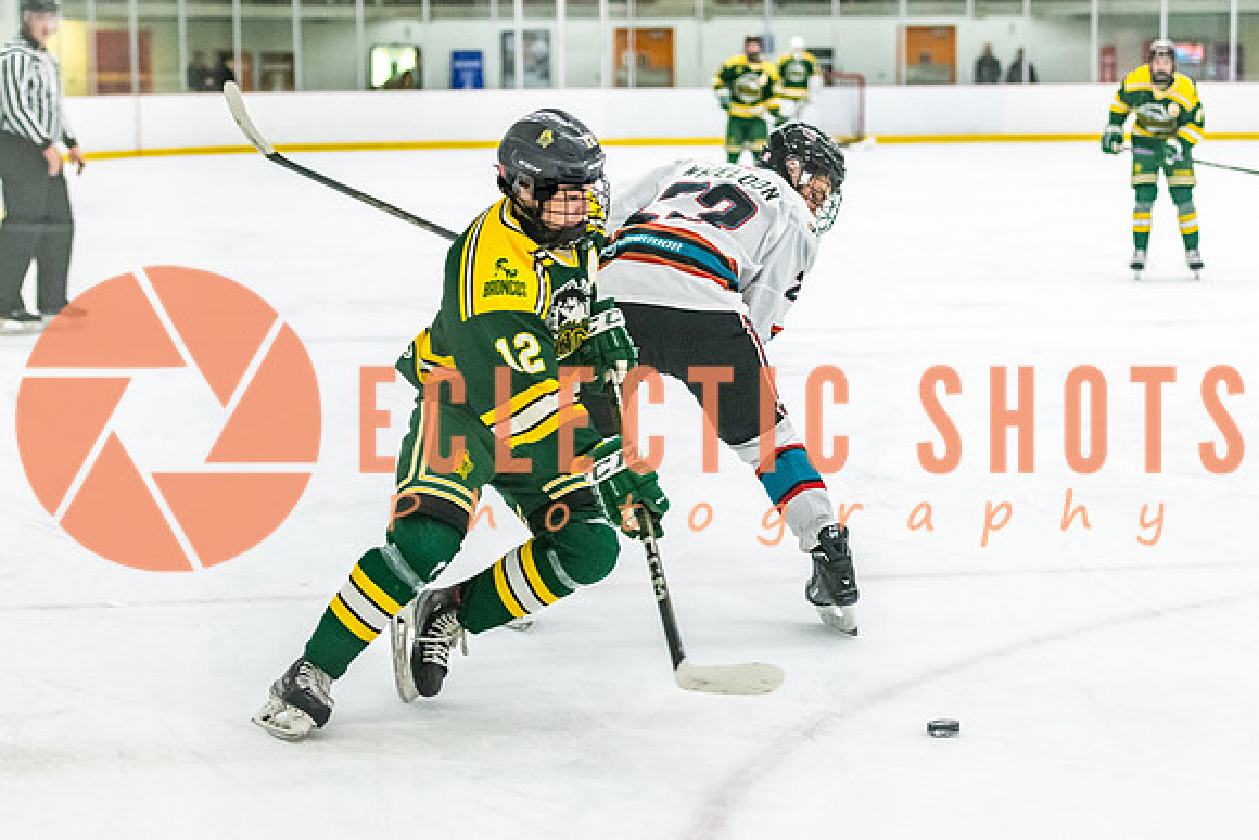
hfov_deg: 22.8
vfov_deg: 15.3
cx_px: 602
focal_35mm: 89
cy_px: 422
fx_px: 3118
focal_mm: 70
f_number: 2.8
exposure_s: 1/800
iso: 4000
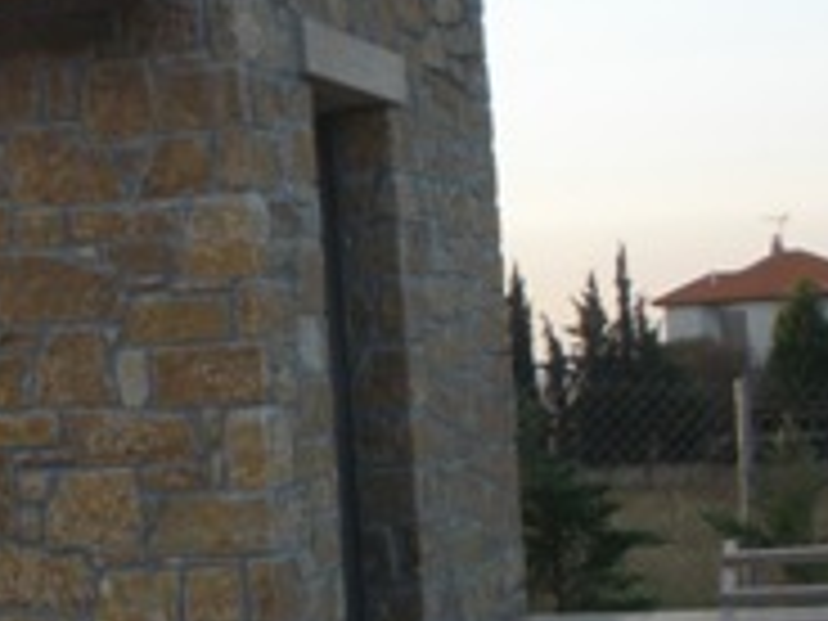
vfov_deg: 17.0
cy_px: 376
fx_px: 2081
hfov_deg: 22.2
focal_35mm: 87
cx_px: 184
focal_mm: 6.3
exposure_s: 1/80
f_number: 3.5
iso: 80
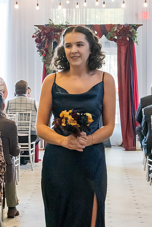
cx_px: 76
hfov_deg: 18.4
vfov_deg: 27.3
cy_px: 114
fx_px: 469
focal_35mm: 74
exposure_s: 1/80
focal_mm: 27.24
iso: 2000
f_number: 3.5
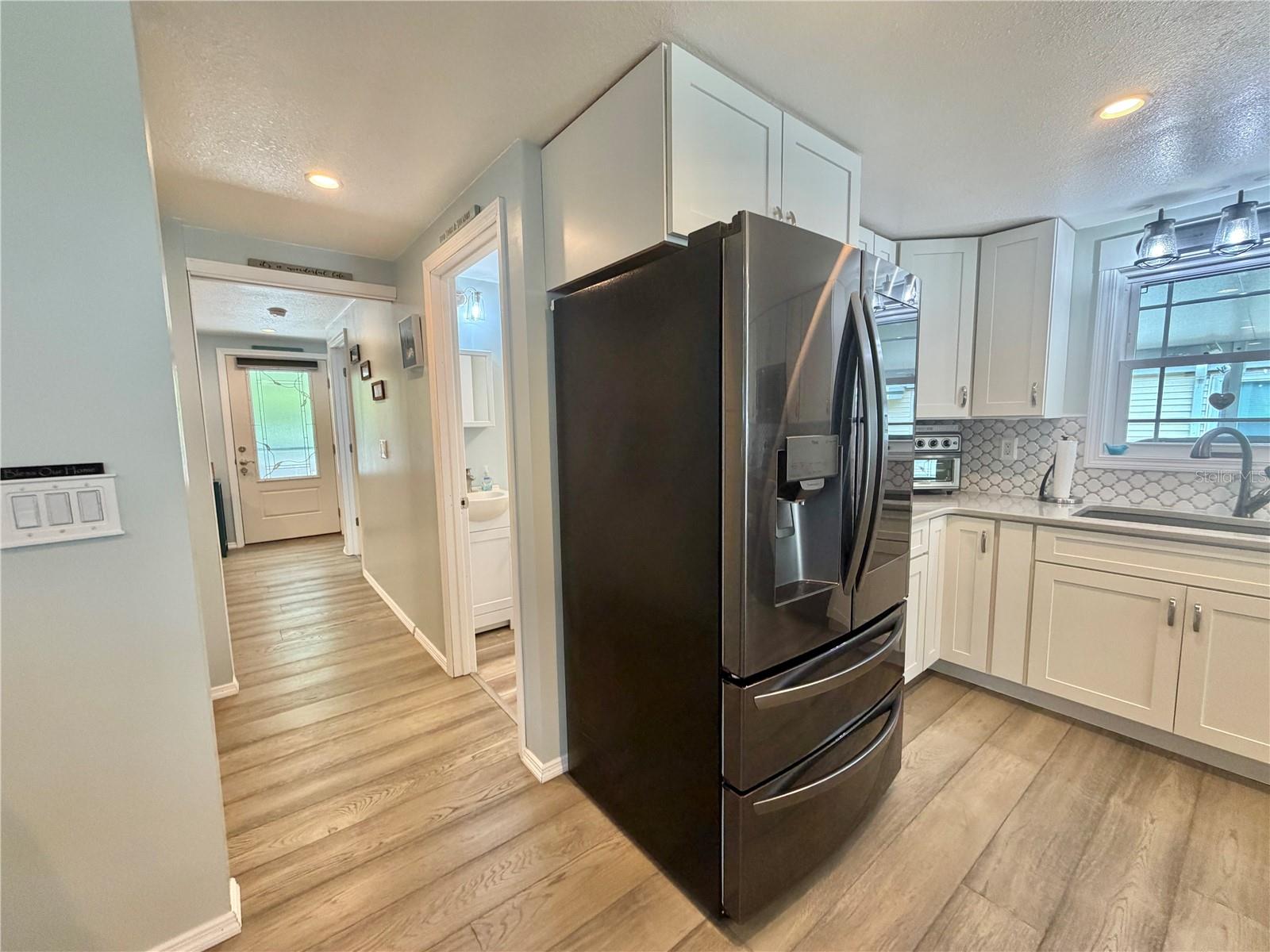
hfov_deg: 102.1
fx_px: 514
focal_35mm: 14
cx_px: 635
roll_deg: +1.3
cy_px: 476
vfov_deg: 85.7
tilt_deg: -6.2
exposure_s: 1/120
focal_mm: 2.22
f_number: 2.2
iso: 320
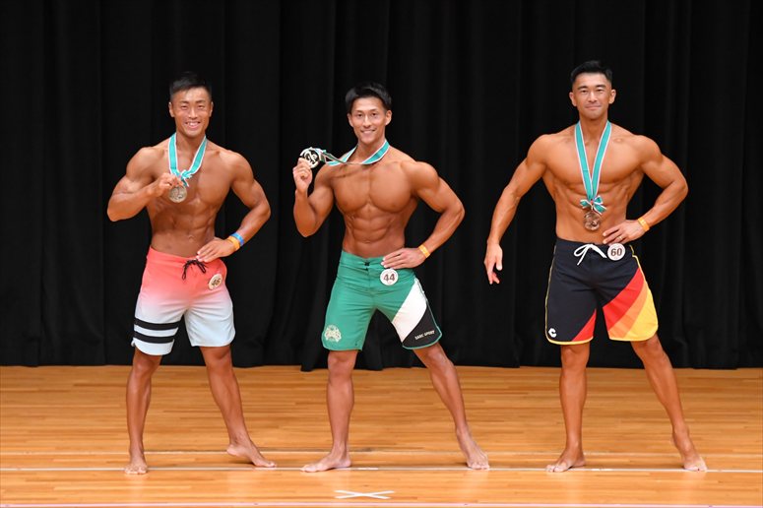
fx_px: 5402
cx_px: 382
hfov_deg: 8.1
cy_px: 254
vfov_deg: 5.4
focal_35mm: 255
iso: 4000
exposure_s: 1/400
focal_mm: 170
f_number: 5.6
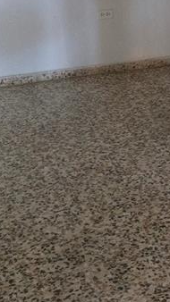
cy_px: -3
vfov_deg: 22.9
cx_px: 183
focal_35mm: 89
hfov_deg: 13.3
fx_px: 714
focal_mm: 6.3
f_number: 1.7
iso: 1250
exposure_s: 1/60
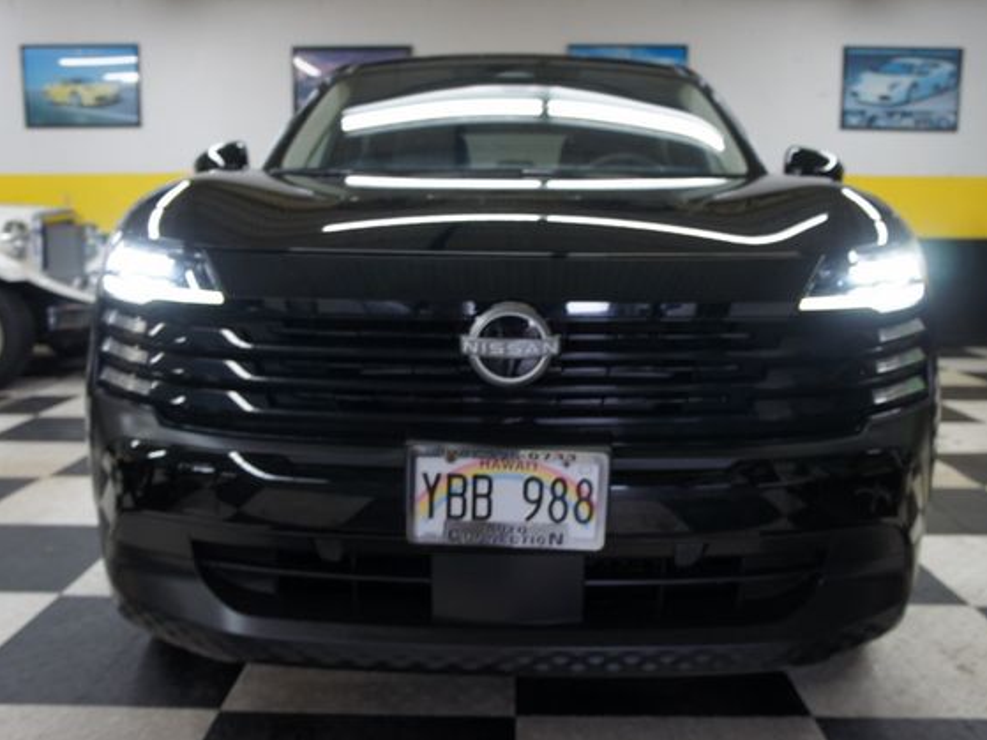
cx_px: 505
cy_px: 369
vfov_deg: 42.9
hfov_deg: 55.4
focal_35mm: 33
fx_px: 941
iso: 250
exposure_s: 1/30
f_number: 4
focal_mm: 20
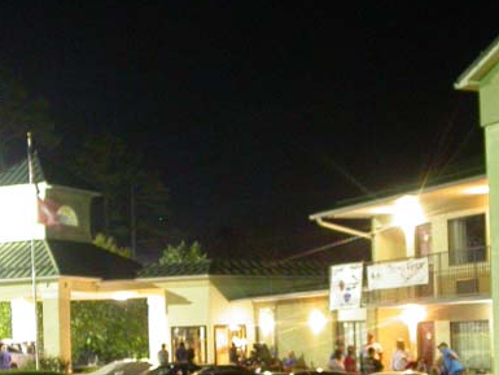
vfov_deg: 18.5
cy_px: 314
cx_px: 272
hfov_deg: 24.7
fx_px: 1139
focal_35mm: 79
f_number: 2.6
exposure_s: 1/1.4
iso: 400
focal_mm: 7.85
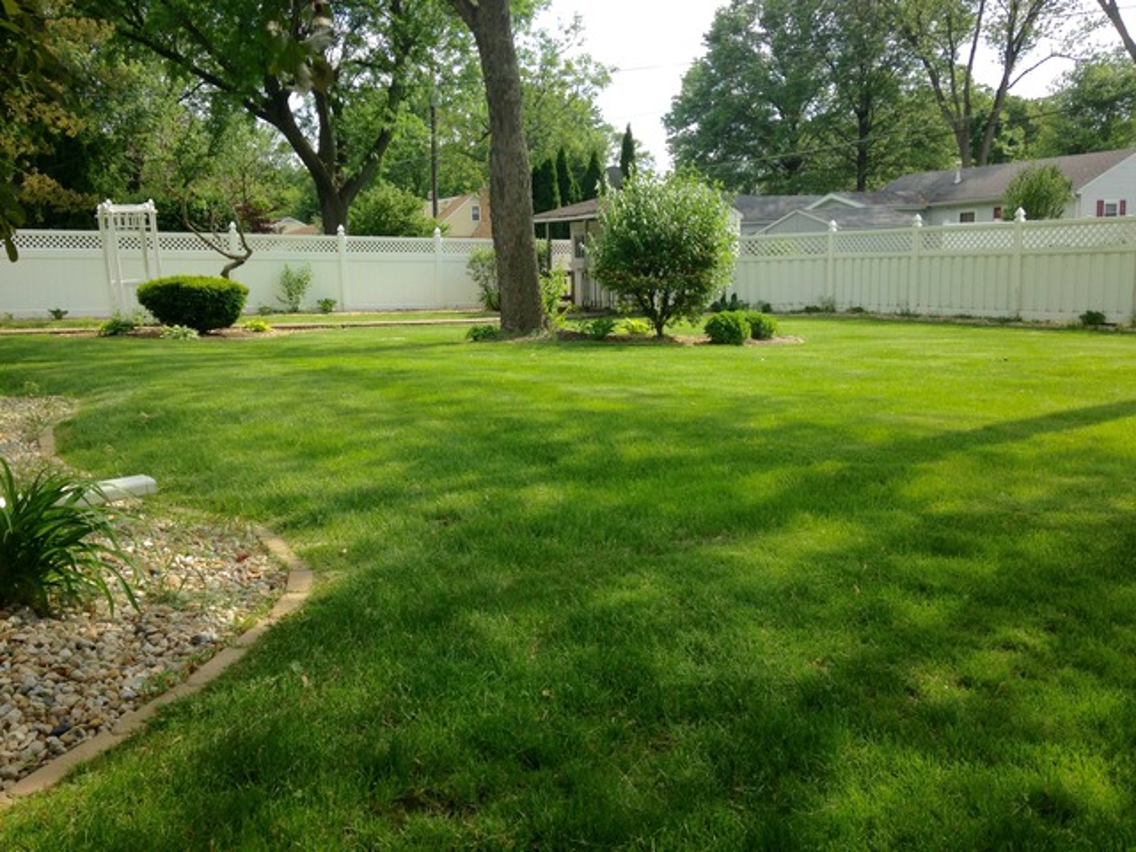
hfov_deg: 55.4
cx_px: 568
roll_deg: -0.3
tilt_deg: -8.5
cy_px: 426
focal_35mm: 33
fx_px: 1083
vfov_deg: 42.9
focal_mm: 4.12
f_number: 2.4
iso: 50
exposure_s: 1/753
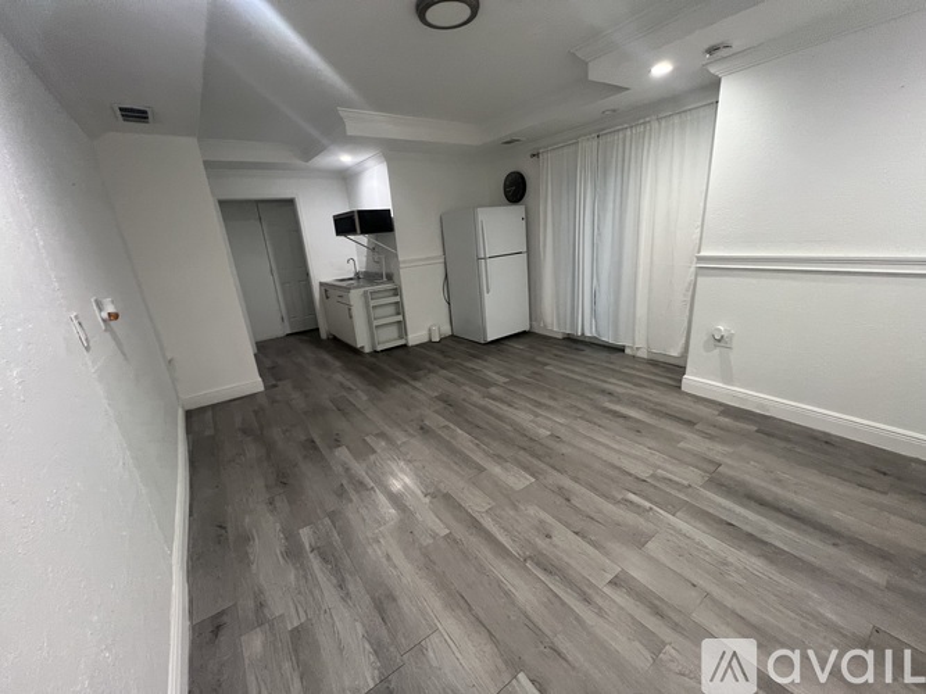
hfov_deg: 106.2
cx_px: 463
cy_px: 347
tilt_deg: -17.5
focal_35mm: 13
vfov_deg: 89.9
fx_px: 348
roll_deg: +5.1
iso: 200
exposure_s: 1/60
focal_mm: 1.57
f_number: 1.8
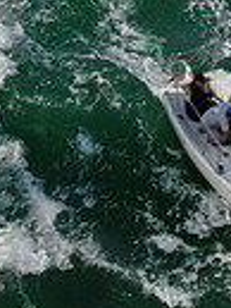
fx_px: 1910
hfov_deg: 6.9
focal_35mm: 215
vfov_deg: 9.0
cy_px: -133
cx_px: 164
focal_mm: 8.6
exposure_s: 1/1250
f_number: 3.8
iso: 100
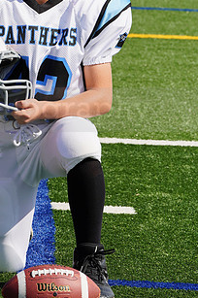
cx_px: 24
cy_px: 101
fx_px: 2704
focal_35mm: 327
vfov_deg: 6.3
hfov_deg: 4.2
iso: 100
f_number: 11
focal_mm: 173
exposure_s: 1/250
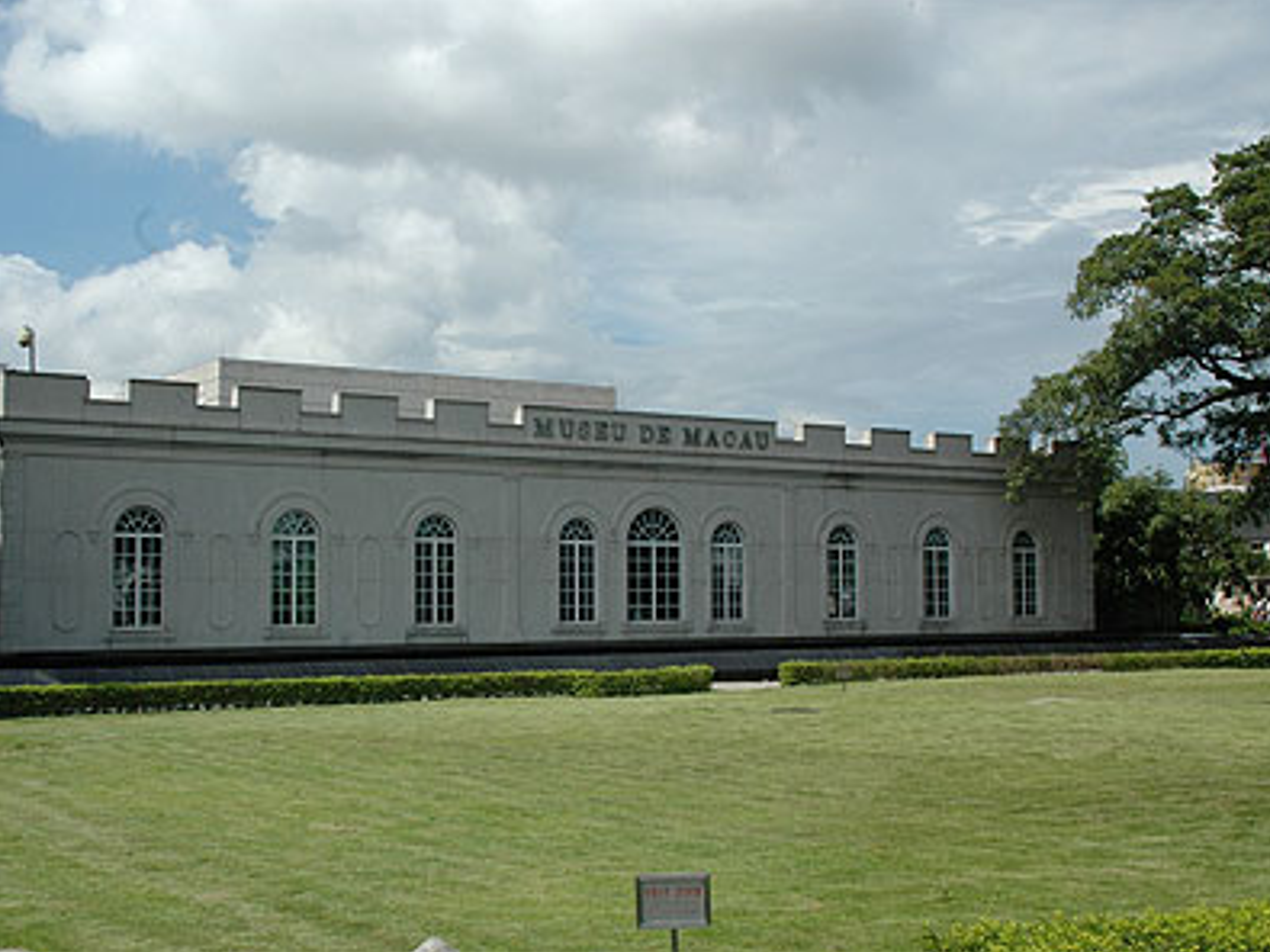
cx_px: 592
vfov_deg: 31.5
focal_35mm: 46
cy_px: 474
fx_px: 1687
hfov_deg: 41.2
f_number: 13
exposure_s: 1/640
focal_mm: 28
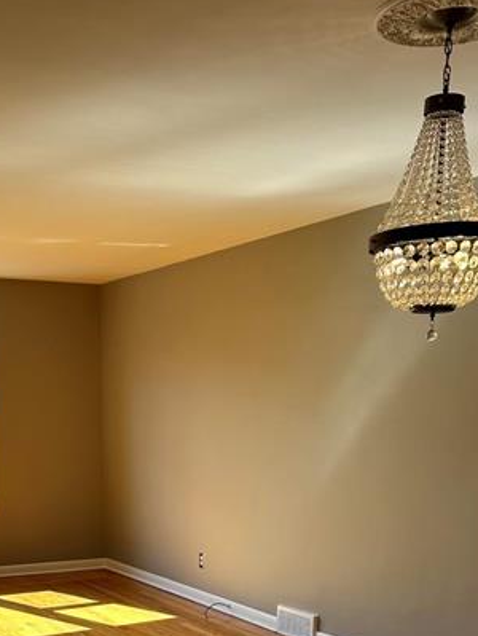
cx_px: 134
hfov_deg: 28.8
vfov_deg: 35.5
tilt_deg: -11.8
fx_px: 919
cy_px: 593
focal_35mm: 50
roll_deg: +1.1
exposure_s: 1/316
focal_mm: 5.7
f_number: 1.5
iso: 50
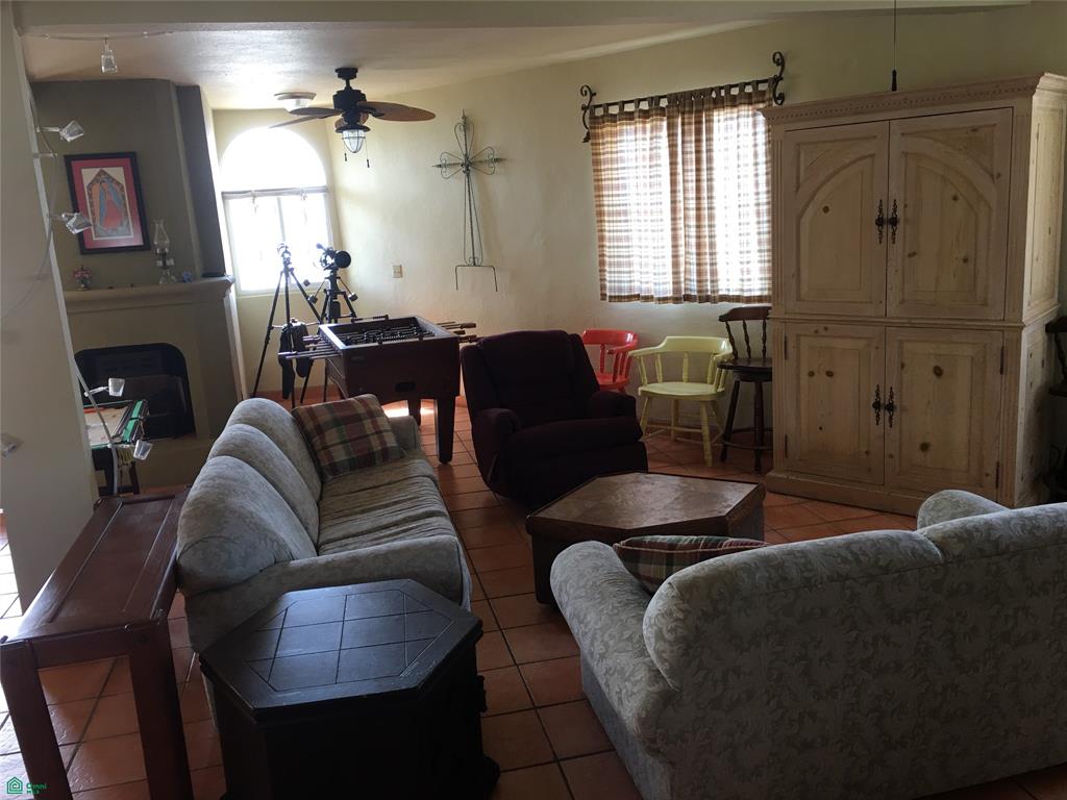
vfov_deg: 48.2
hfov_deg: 61.7
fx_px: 894
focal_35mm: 29
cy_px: 400
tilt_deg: -10.3
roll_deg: +3.9
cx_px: 534
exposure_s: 1/30
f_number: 2.2
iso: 32
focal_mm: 4.15
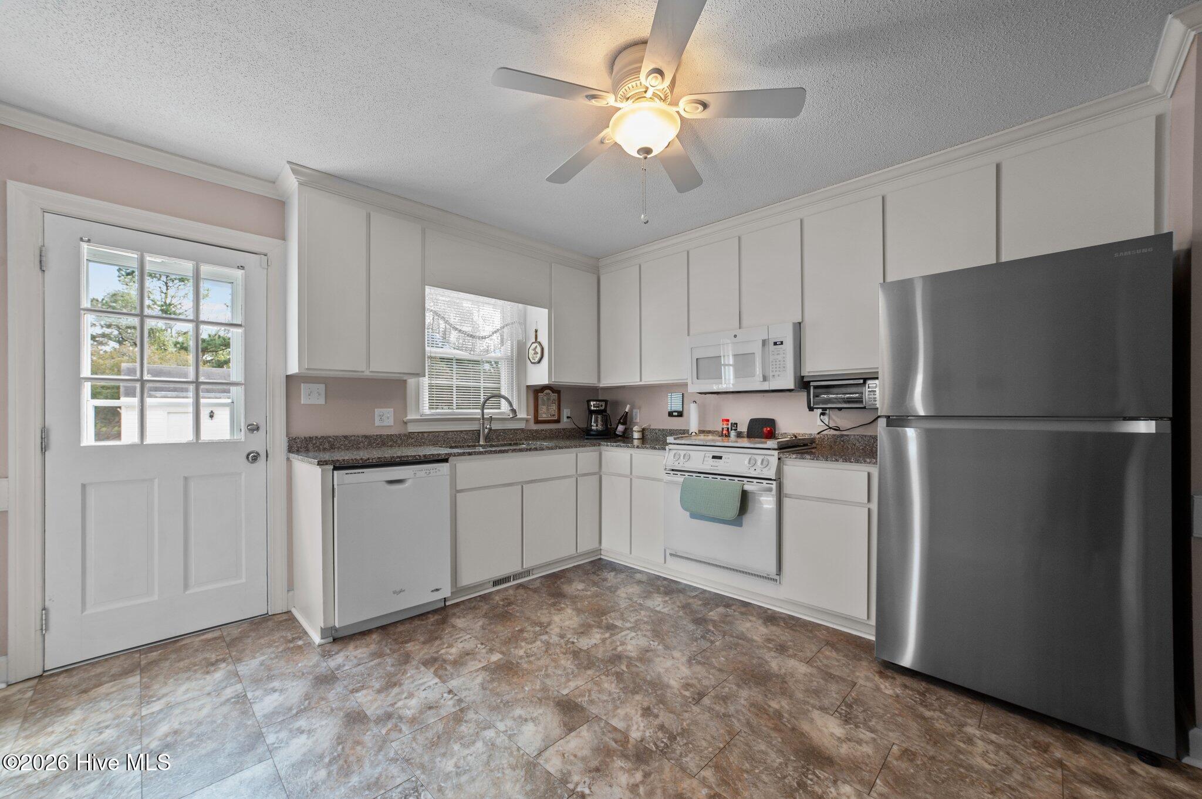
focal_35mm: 14
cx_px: 601
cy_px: 400
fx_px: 467
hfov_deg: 104.3
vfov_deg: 81.1
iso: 250
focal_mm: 14
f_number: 8
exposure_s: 1/20
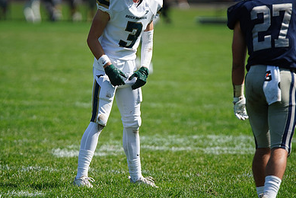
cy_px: 71
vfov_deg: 3.1
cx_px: 139
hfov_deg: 4.6
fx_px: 3678
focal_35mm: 447
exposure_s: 1/5000
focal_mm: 300
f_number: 2.8
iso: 400
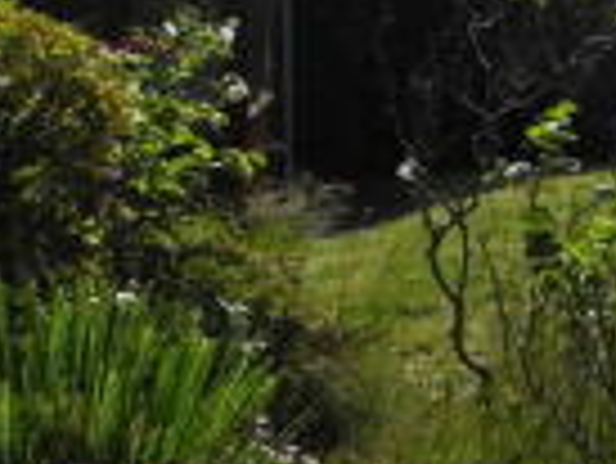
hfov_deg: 14.9
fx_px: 2119
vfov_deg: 12.4
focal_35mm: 119
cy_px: 110
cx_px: 1023
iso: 100
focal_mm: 6
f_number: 4.5
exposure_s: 1/925
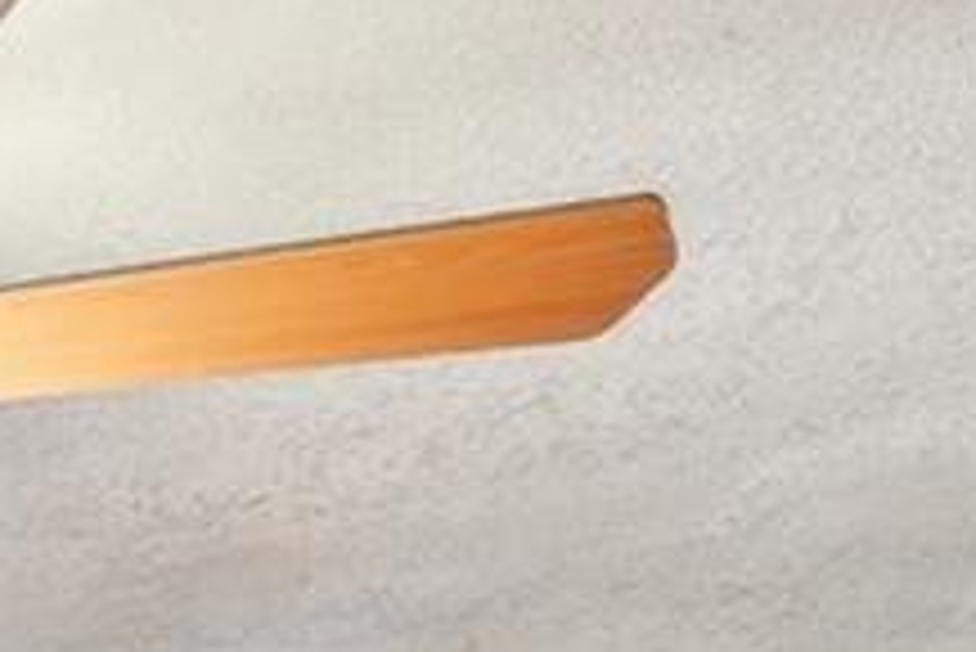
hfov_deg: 13.7
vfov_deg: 10.9
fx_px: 2794
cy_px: 1659
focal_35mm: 103
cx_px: -1412
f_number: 8
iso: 200
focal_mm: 14
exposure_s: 1/1.25
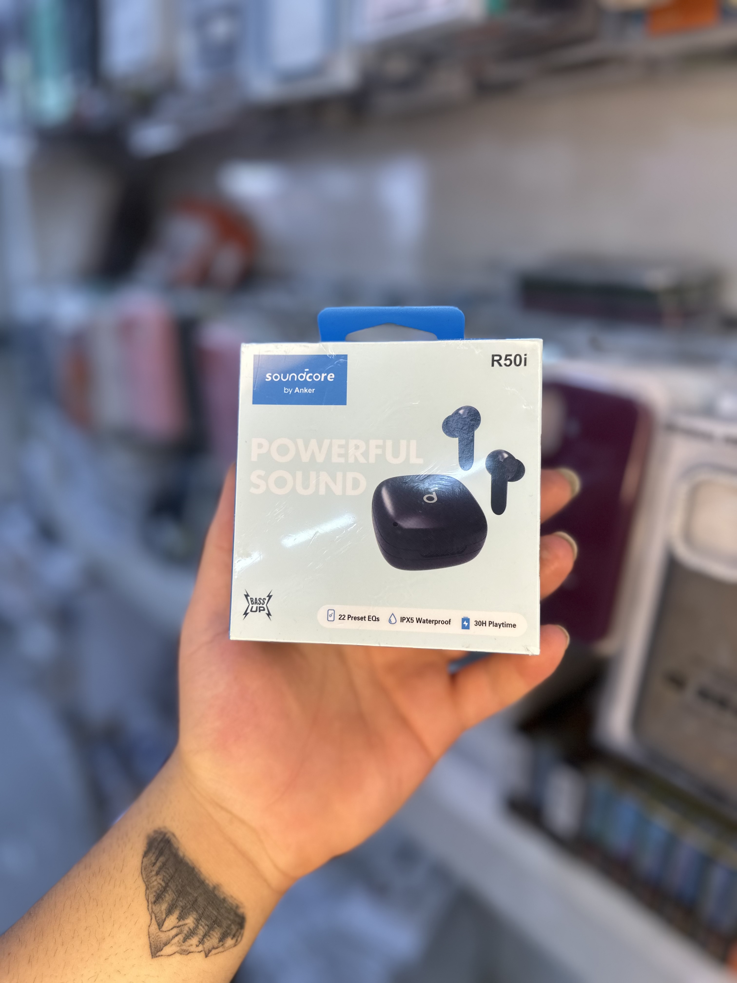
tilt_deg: -18.4
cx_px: 368
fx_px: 681
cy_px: 492
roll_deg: -1.8
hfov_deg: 56.8
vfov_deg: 71.6
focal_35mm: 24
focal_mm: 6.86
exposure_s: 1/144
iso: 64
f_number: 1.78
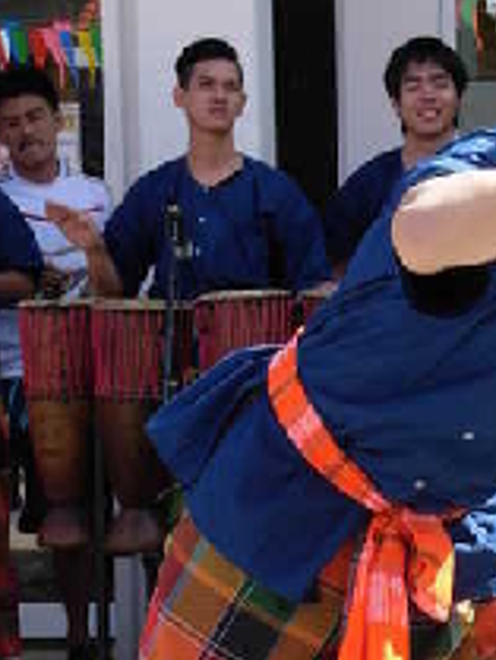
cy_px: 531
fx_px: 4199
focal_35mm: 220
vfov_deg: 9.0
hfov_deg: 6.7
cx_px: 487
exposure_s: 1/242
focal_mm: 15.9
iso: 79
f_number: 3.9
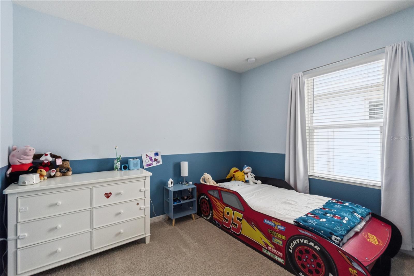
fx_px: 172
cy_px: 138
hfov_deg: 100.4
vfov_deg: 77.3
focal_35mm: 15
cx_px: 207
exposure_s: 1/90
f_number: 11
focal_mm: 10
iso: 1600
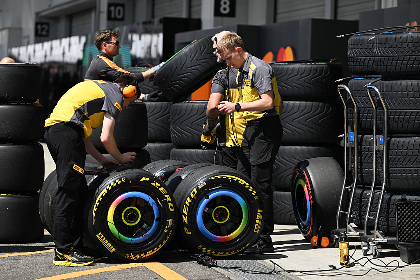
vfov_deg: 7.4
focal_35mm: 185
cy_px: 140
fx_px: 2158
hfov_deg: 11.1
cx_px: 210
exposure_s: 1/16000
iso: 1600
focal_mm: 185
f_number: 4
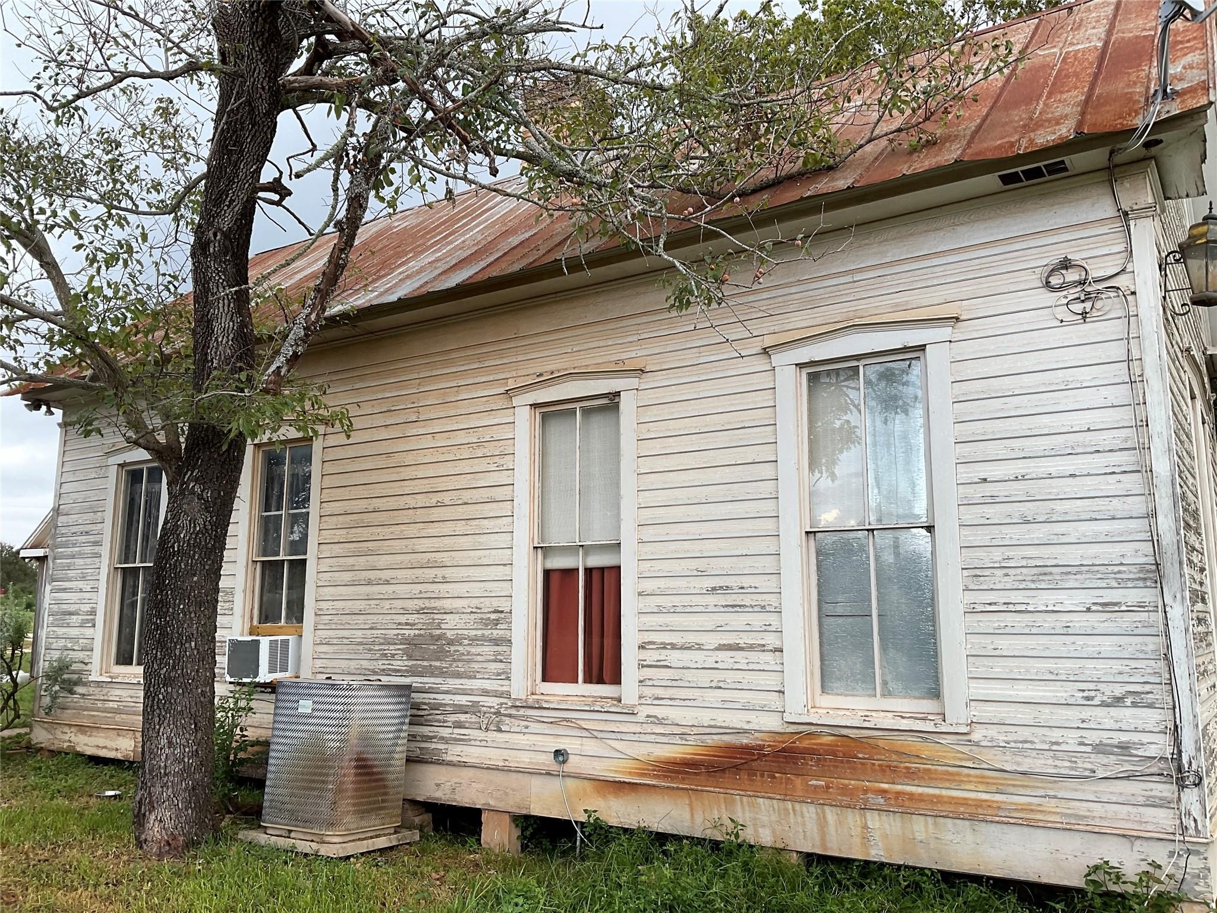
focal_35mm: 29
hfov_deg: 61.7
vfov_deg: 48.2
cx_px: 608
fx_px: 1020
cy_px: 456
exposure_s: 1/122
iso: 25
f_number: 1.8
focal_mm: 3
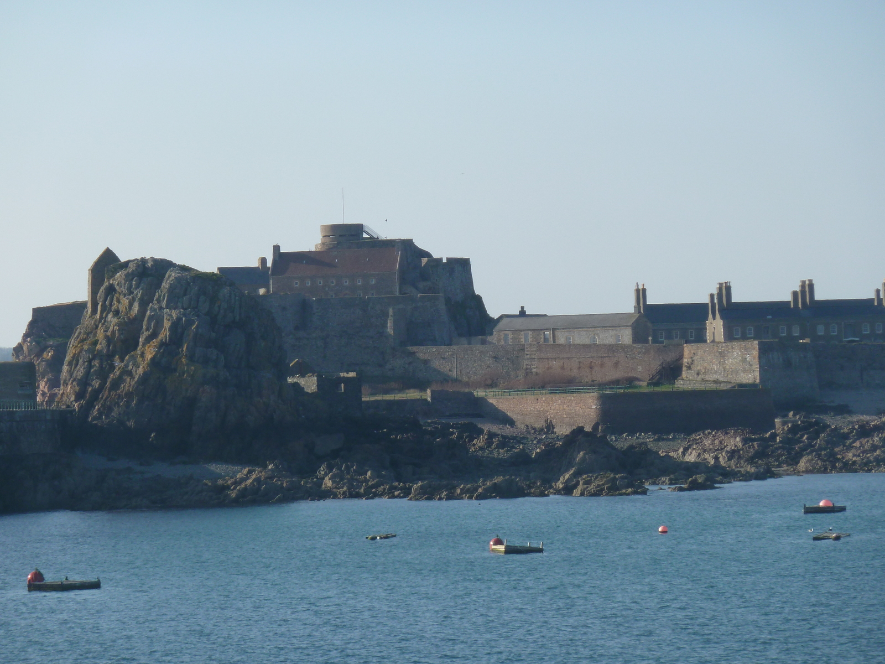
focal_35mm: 182
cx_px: 442
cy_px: 332
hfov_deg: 10.9
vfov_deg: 8.2
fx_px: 4653
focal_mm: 29.9
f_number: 4.5
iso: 100
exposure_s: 1/500
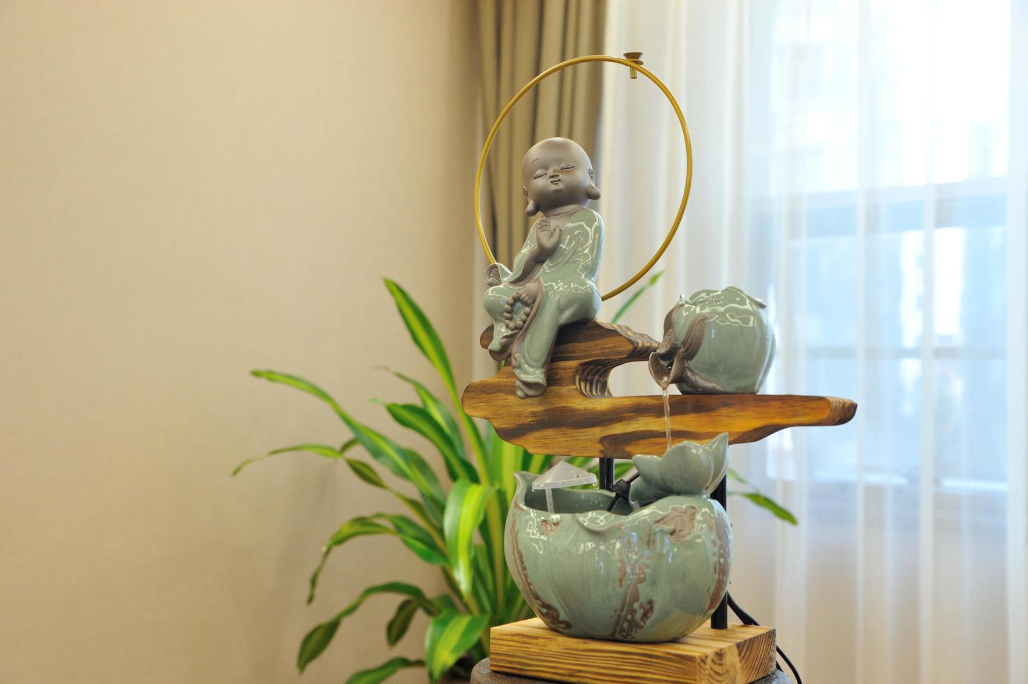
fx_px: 1370
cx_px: 514
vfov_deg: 28.0
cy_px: 342
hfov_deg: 41.1
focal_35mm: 48
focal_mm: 48
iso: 800
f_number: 5
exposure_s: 1/40
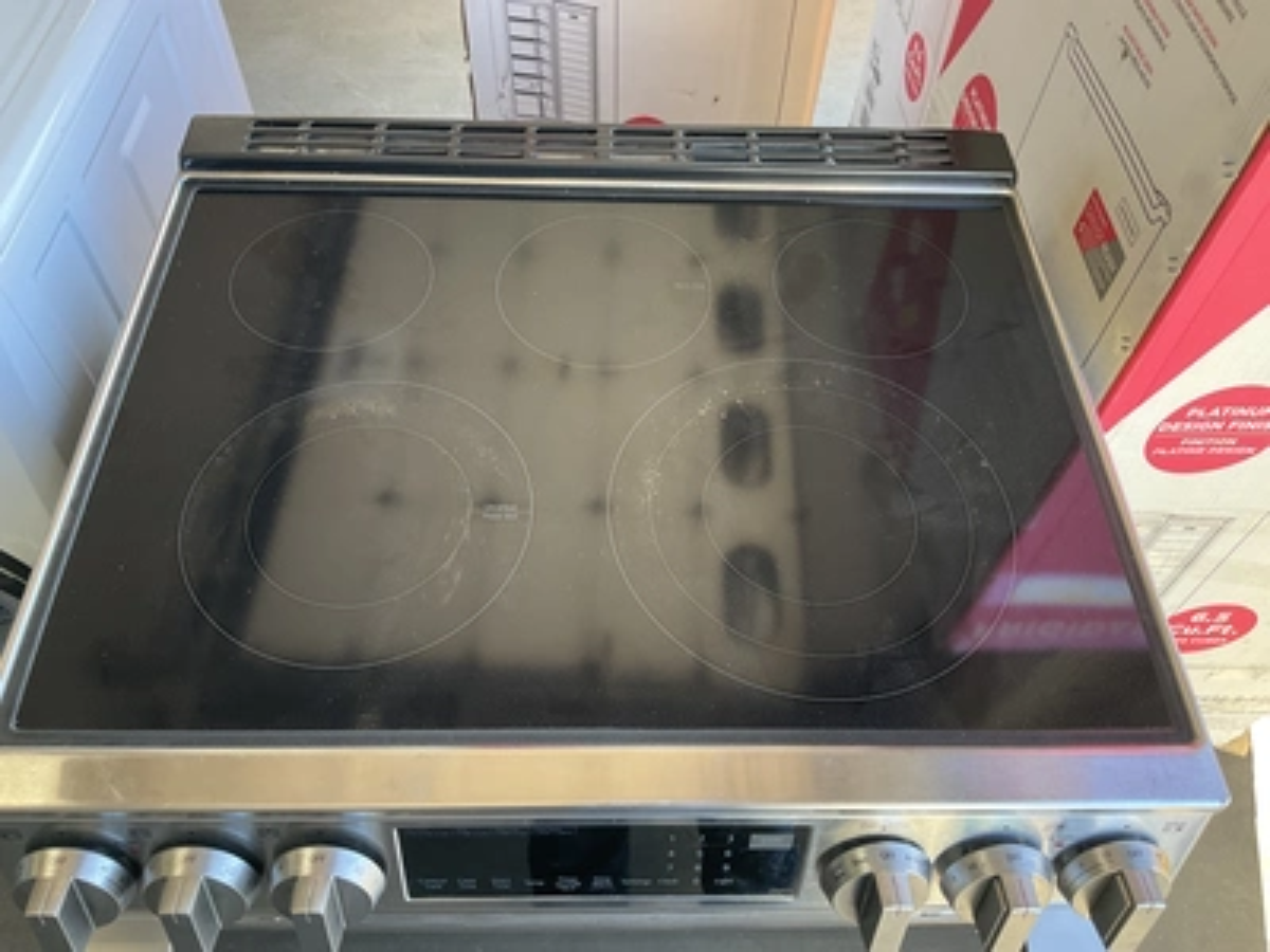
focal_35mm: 29
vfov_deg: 48.2
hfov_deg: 61.7
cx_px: 635
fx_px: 1064
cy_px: 476
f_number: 1.8
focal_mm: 3
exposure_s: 1/63
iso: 64
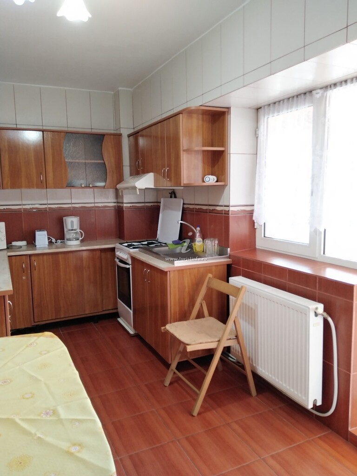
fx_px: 358
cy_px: 238
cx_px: 178
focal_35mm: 26
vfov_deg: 67.3
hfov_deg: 53.1
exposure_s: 1/30
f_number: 1.8
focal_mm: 3.59
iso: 212
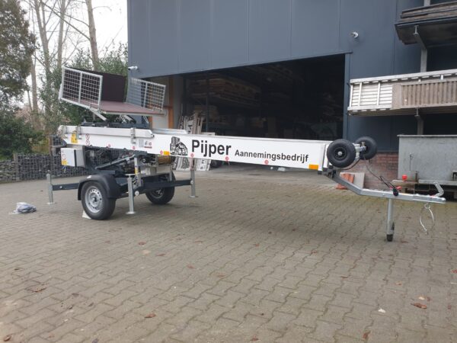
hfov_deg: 67.3
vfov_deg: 53.1
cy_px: 172
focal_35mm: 26
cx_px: 228
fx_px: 343
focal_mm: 4.3
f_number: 2.4
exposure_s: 1/50
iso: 50
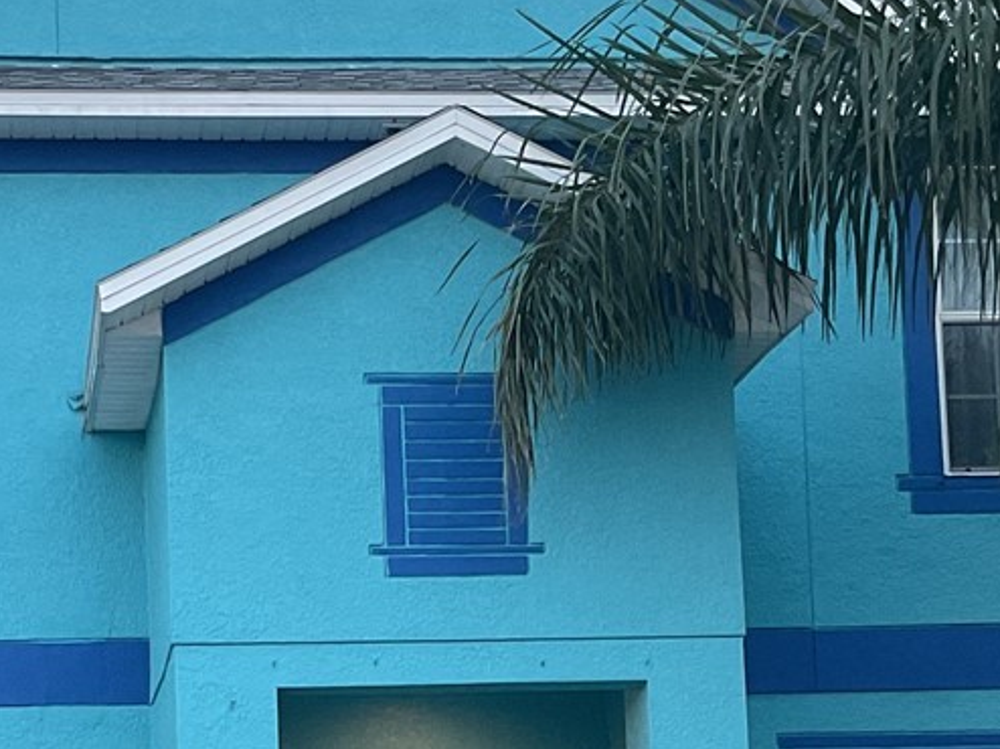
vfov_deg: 15.3
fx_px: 2714
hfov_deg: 20.7
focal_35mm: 94
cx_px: 237
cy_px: 850
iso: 50
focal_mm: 3
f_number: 1.8
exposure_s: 1/60
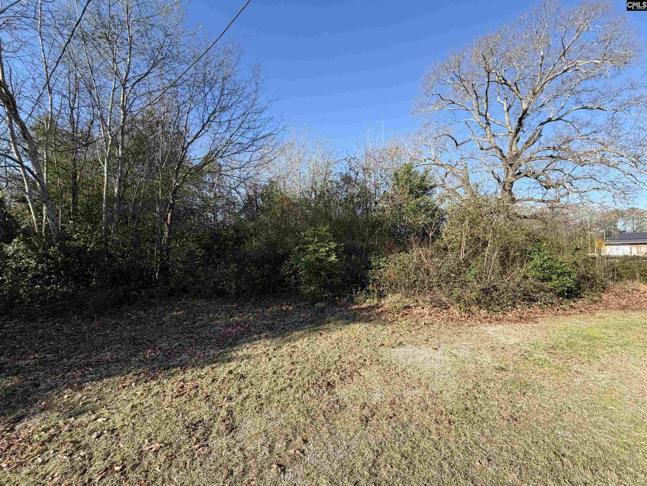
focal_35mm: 14
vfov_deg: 85.7
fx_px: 262
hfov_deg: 102.1
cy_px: 243
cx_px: 324
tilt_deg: -0.4
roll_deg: -0.7
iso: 40
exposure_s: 1/686
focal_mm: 2.22
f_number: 2.2
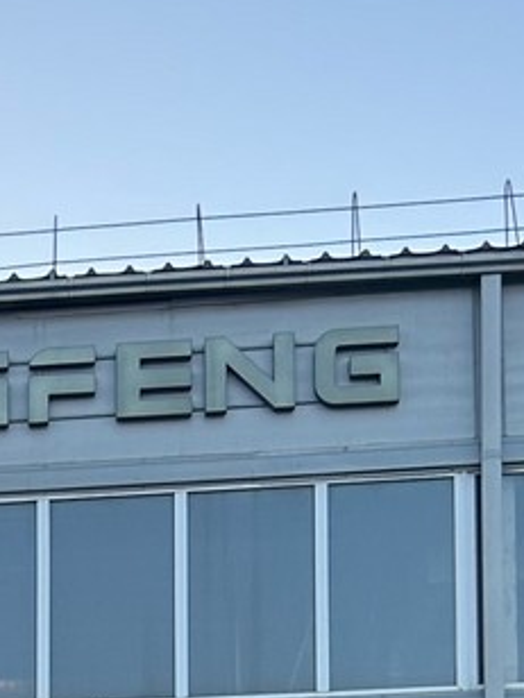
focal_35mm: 135
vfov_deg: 13.3
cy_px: 1199
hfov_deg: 10.4
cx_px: -399
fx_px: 2725
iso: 50
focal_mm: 5.7
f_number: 1.5
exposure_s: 1/436
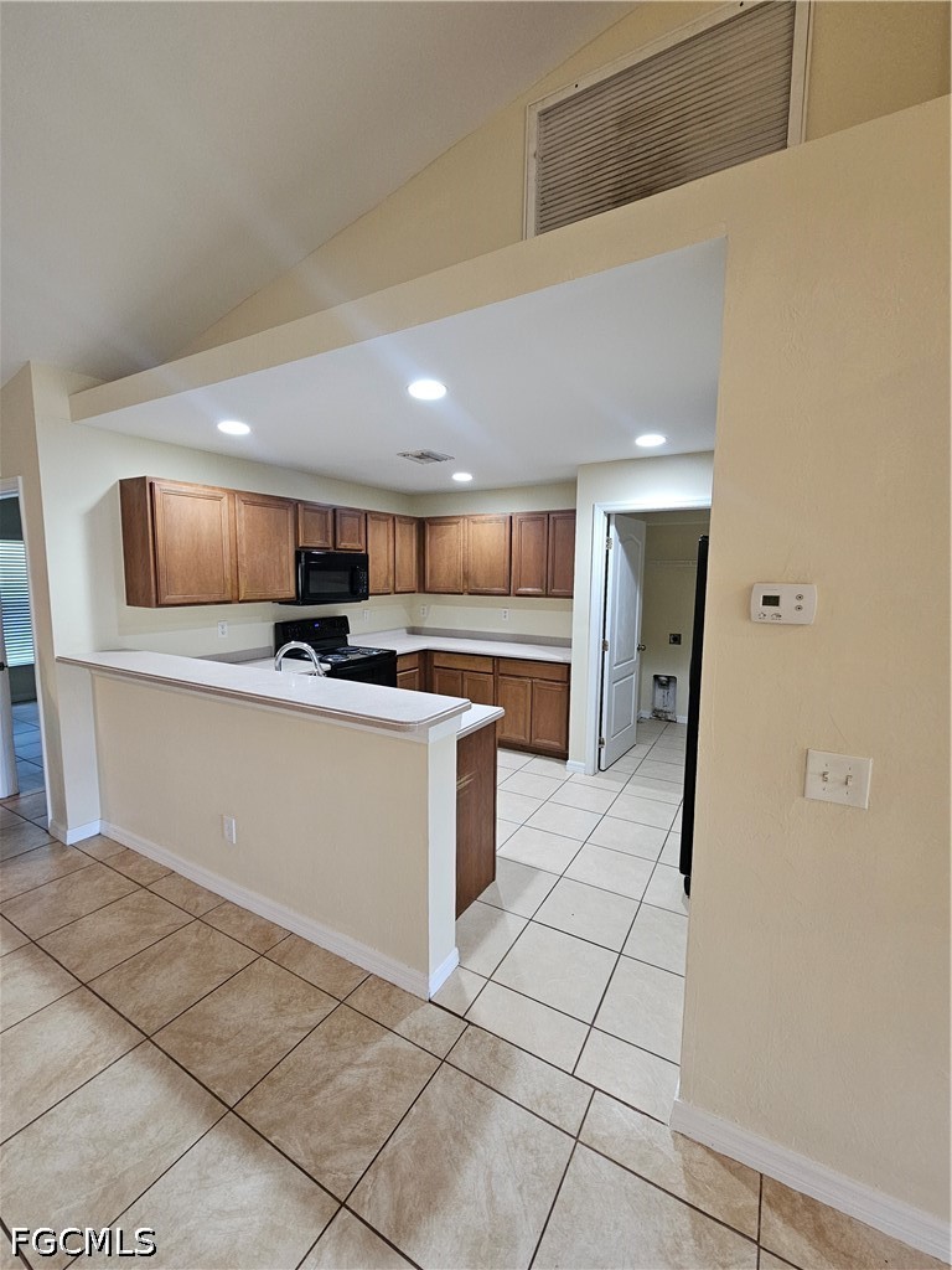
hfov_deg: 89.9
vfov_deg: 106.2
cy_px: 635
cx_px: 476
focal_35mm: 13
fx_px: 477
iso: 320
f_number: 2.2
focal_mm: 2.2
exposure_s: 1/40
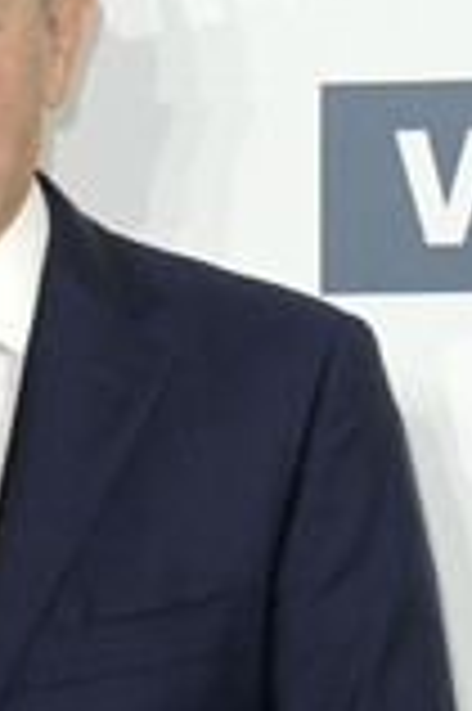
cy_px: 608
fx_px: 5775
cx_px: -94
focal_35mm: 293
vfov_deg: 7.0
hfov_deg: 4.7
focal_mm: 116
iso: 2000
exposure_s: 1/250
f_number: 7.1
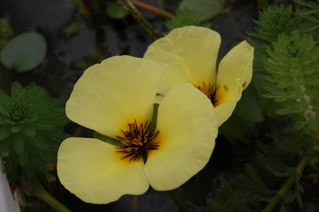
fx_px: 664
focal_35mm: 75
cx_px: 160
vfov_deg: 18.1
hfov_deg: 27.0
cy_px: 106
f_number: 9
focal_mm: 50
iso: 200
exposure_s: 1/320
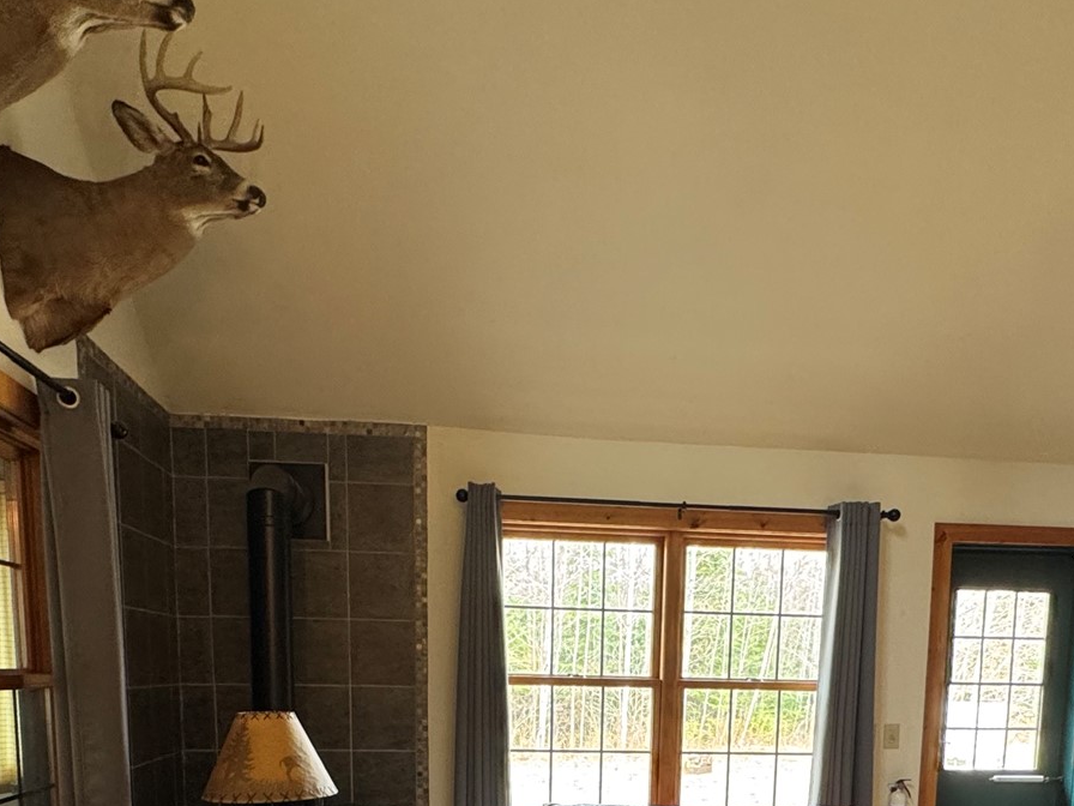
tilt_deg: -8.7
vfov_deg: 38.7
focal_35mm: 32
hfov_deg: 56.7
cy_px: 819
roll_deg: -0.8
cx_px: 581
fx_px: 993
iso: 320
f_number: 2.2
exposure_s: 1/65
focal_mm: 2.22
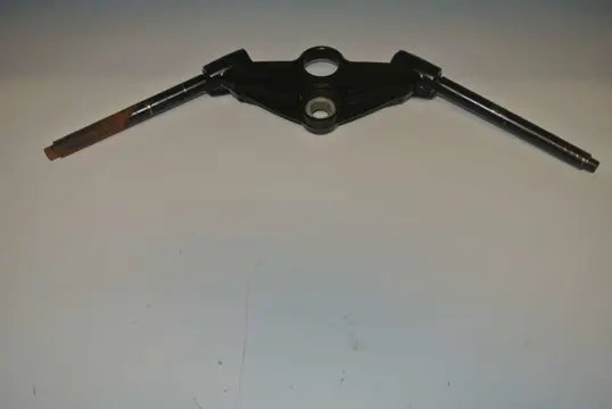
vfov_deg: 41.2
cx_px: 306
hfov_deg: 58.7
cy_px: 204
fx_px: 545
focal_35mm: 32
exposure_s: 1/60
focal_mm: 12.2
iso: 200
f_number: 3.8
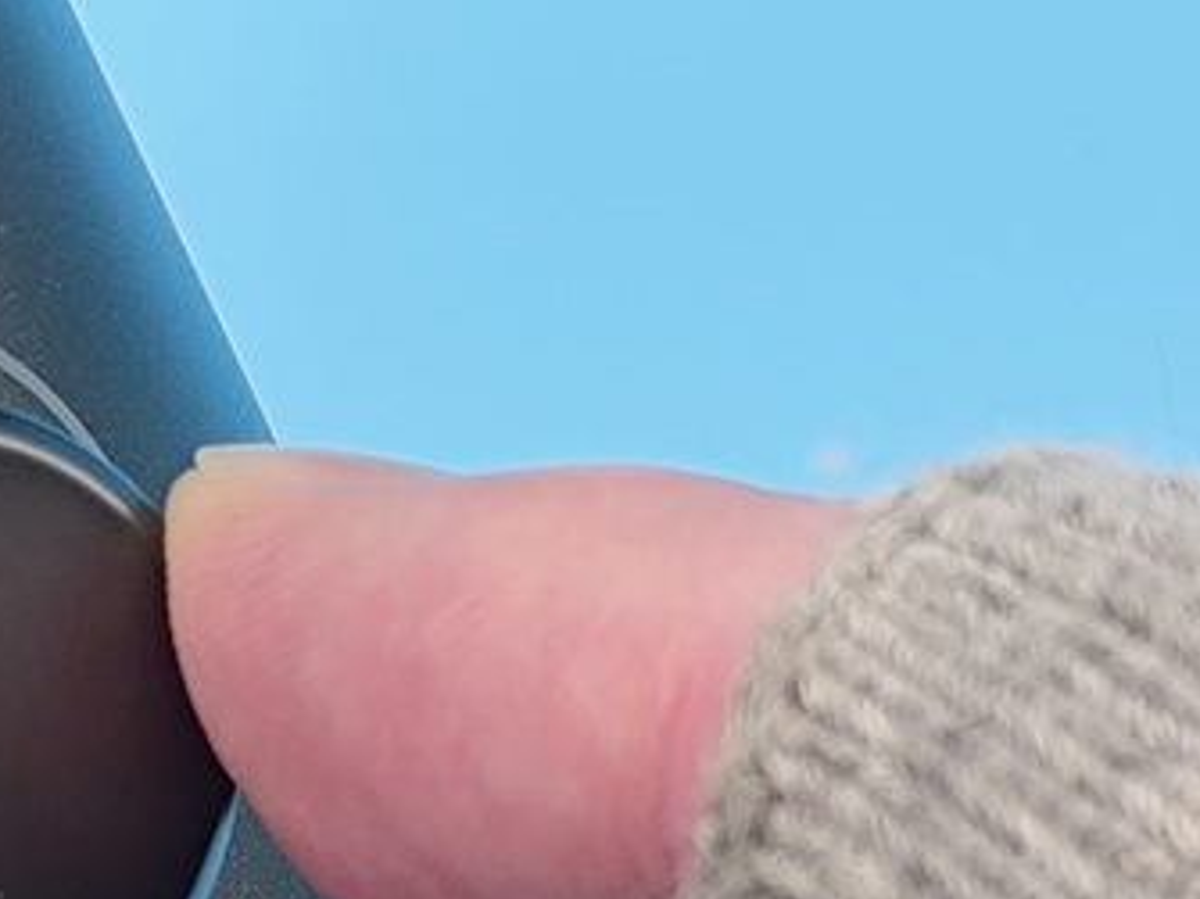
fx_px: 7104
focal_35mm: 205
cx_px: 261
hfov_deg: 9.6
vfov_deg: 7.2
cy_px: 910
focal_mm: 6.14
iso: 320
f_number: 1.65
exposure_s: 1/100
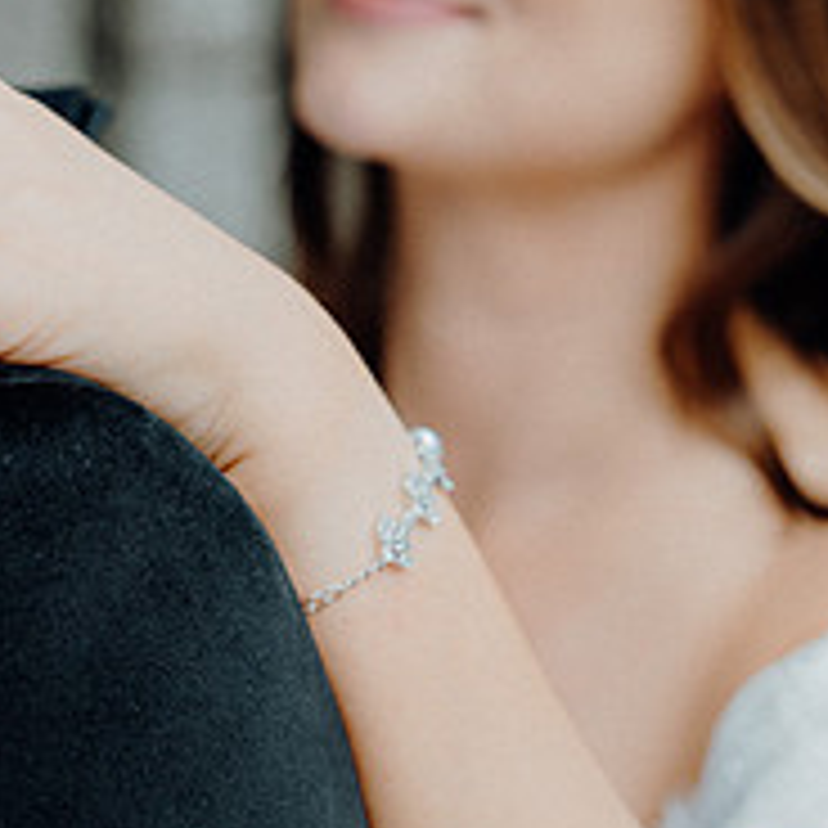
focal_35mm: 131
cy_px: 142
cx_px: 108
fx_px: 3545
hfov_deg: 13.2
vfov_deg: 13.2
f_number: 3.5
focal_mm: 49
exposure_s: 1/160
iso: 125
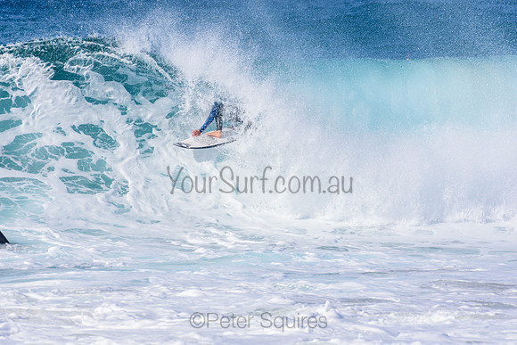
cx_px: 258
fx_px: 10773
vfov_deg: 1.8
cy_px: 172
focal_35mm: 750
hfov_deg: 2.7
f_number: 5.6
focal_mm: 500
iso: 220
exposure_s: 1/2000
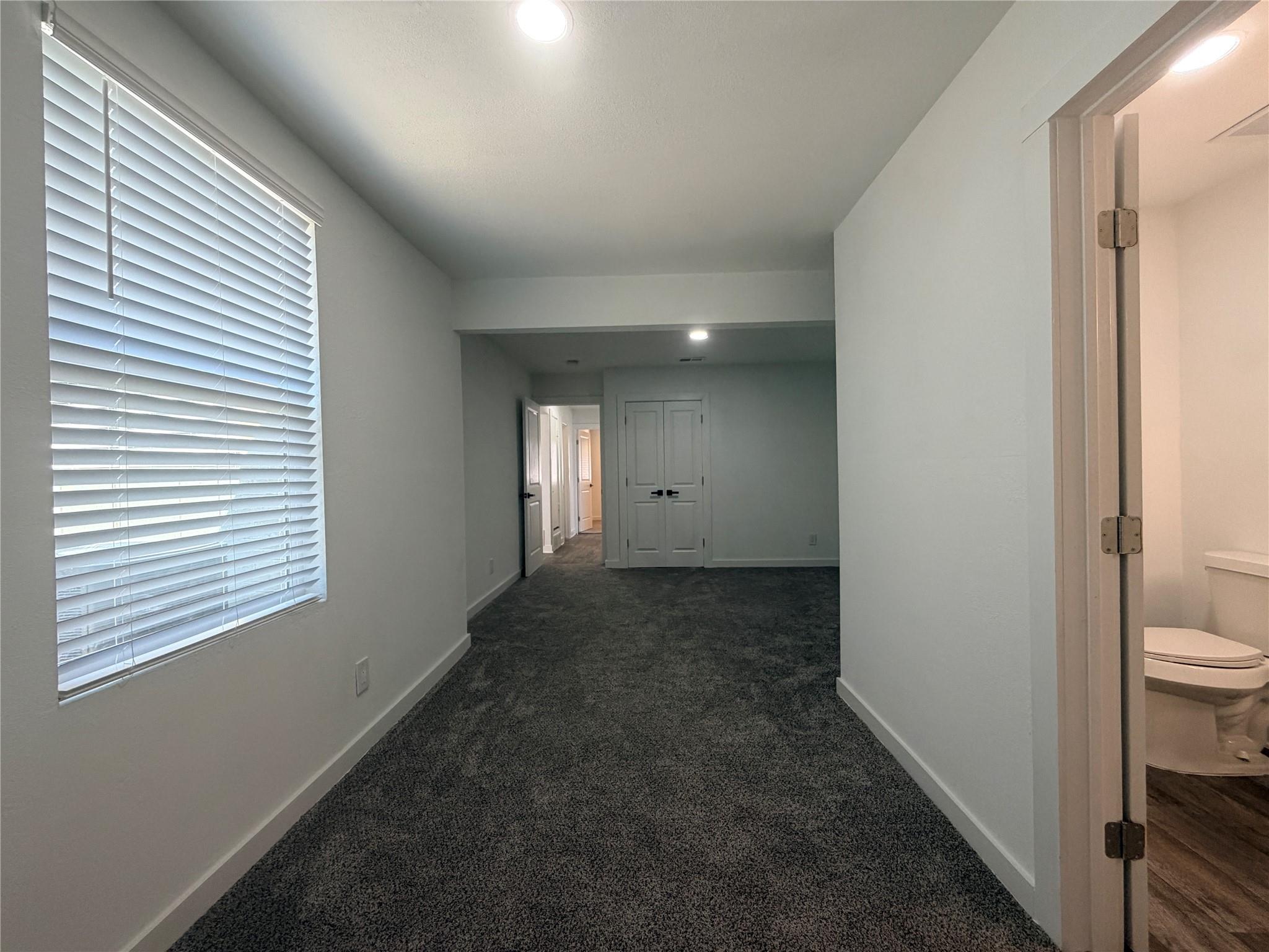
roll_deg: +0.8
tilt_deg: +0.2
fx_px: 513
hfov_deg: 102.1
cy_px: 476
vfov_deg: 85.7
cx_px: 634
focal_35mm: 14
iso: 200
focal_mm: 2.22
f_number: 2.2
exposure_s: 1/120
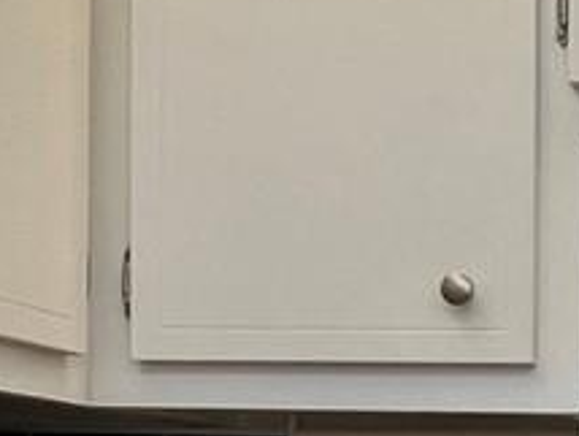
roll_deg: +0.0
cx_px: 855
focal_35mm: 97
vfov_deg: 14.5
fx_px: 1624
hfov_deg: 18.1
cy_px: 588
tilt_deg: -1.6
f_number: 1.8
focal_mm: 1.57
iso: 160
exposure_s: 1/120
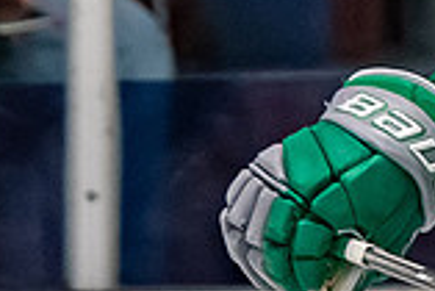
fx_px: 24890
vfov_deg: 0.7
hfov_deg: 1.0
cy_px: -315
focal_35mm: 2058
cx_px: 594
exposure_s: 1/800
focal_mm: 200
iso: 1600
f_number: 2.8
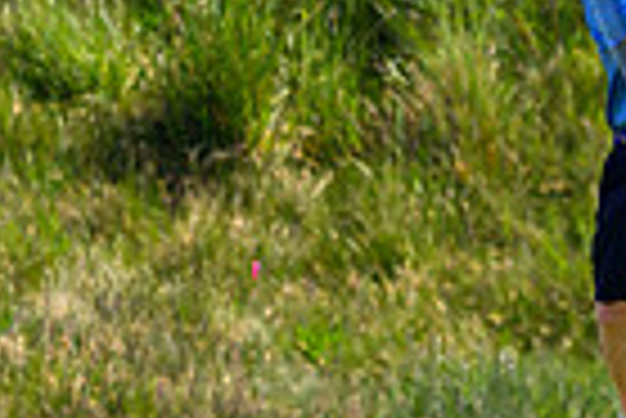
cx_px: 821
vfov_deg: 0.4
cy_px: -249
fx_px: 55893
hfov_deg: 0.6
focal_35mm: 3211
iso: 500
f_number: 4
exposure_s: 1/2500
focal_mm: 560
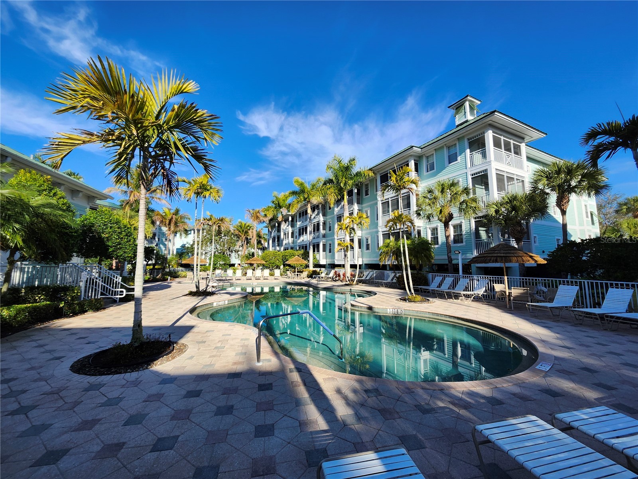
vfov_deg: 89.9
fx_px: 240
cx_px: 319
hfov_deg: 106.2
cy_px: 240
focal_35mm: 13
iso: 40
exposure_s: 1/1199
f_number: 2.2
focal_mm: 1.74
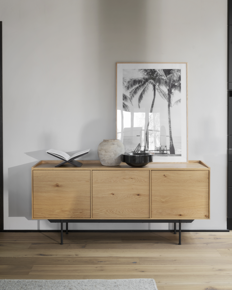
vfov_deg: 43.8
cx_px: 117
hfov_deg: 35.7
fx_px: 360
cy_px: 133
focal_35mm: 42
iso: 100
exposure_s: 1/1.67
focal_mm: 37
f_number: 7.1
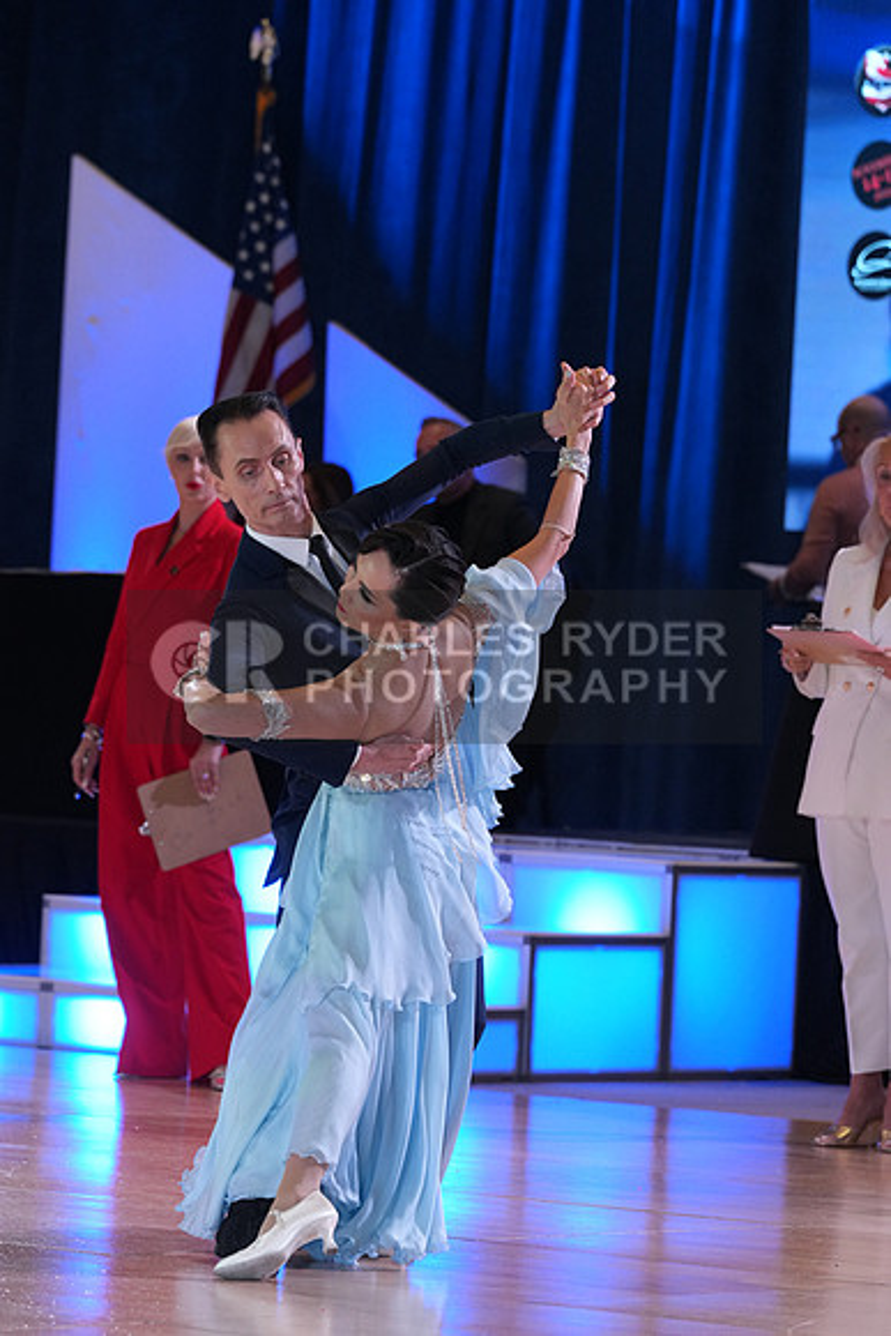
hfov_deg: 6.9
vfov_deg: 10.3
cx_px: 446
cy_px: 668
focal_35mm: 200
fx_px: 7420
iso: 2500
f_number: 5.6
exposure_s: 1/200
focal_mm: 200
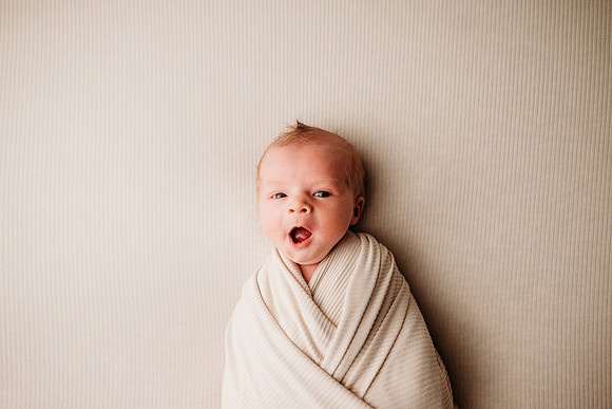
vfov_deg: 48.8
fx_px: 451
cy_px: 204
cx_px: 317
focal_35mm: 26
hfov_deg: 68.3
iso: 80
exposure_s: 1/160
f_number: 2.5
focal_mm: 24
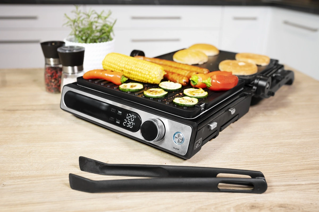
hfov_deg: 54.4
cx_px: 160
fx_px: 310
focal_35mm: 35
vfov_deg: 37.9
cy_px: 106
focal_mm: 35
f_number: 3.5
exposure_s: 1/125
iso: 400
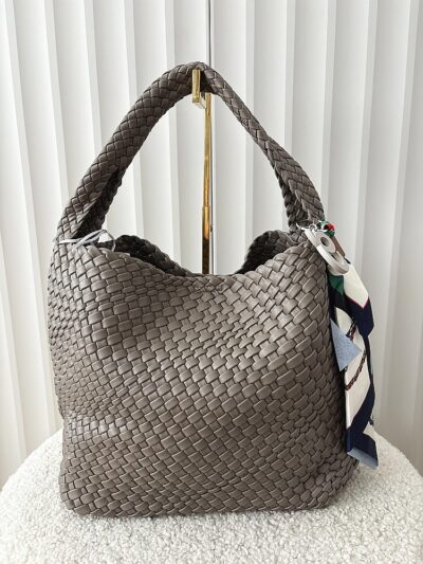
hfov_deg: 53.1
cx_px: 212
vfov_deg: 67.3
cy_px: 282
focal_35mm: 26
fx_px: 423
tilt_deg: -10.9
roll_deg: +0.6
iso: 200
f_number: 1.6
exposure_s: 1/60
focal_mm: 5.96
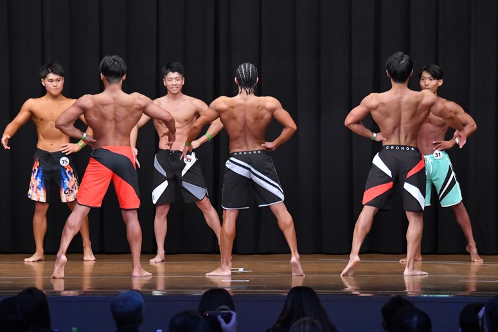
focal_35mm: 183
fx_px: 2530
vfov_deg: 7.5
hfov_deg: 11.2
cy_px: 166
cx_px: 249
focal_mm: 122
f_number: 5.6
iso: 8000
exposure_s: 1/400
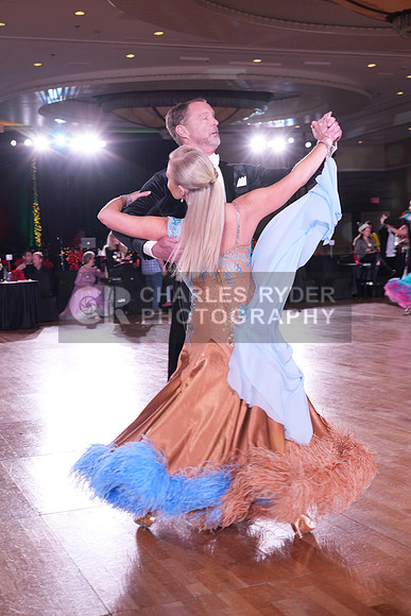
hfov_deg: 29.3
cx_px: 206
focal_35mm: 46
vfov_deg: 42.7
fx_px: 787
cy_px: 308
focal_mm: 46
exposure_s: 1/200
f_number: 5
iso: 1250
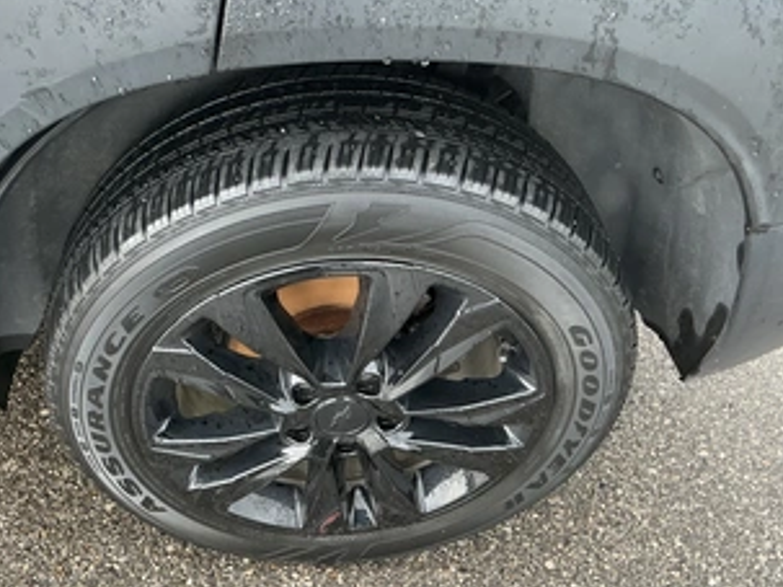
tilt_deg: -49.6
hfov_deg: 49.8
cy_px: 352
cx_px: 308
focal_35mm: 37
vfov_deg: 38.5
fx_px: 837
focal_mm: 3
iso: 64
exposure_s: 1/118
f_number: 1.8
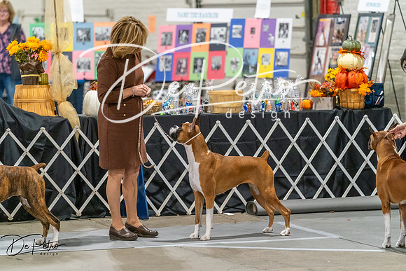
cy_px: 136
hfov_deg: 10.3
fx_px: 2256
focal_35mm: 200
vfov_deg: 6.9
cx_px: 203
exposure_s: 1/250
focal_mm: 200
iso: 6400
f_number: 3.5
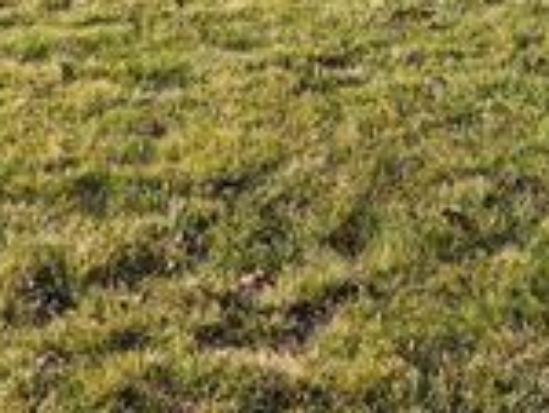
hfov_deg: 24.3
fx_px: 1271
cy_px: -221
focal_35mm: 80
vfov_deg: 16.7
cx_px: 198
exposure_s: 1/2000
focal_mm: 6.76
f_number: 1.78
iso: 80
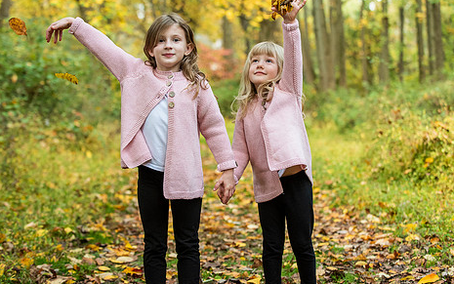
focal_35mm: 89
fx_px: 1102
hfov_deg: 23.3
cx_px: 225
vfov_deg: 14.7
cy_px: 121
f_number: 3.5
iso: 1000
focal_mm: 70
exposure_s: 1/250
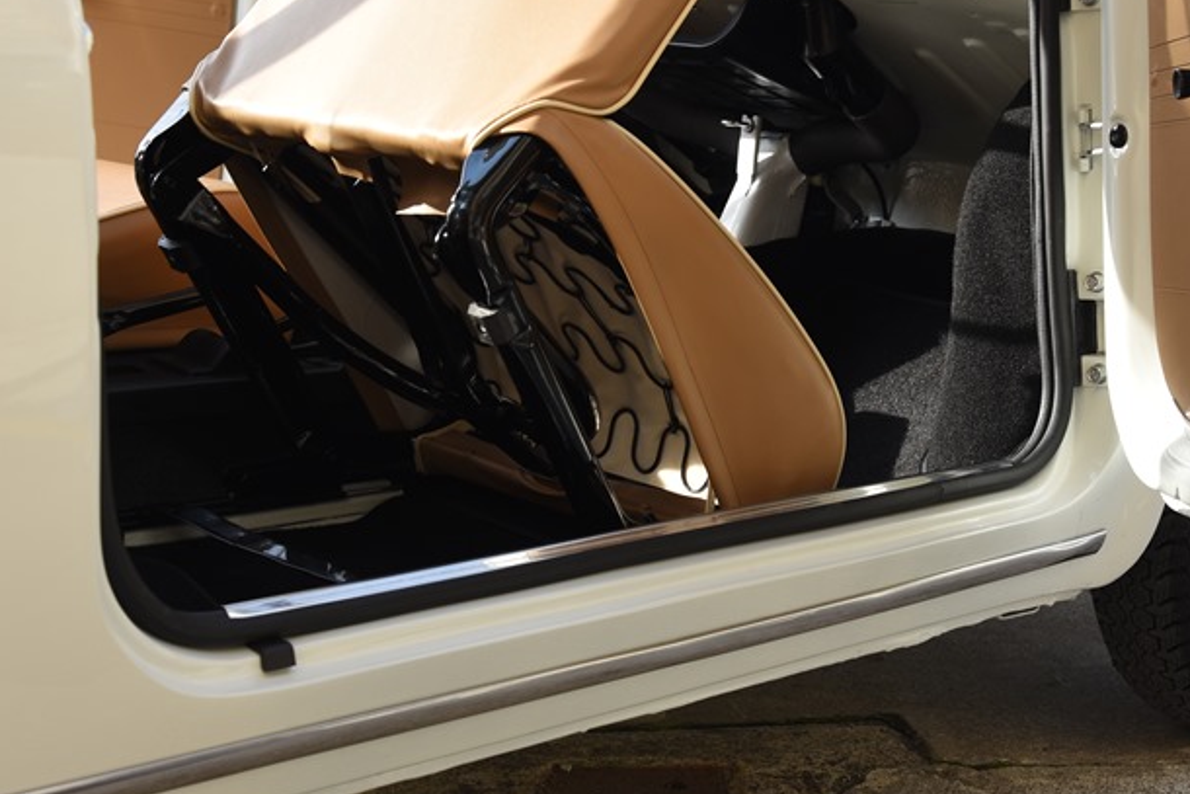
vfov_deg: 20.6
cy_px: 381
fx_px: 2182
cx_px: 684
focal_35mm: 66
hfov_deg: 30.5
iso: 200
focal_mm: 44
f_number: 8
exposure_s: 1/100
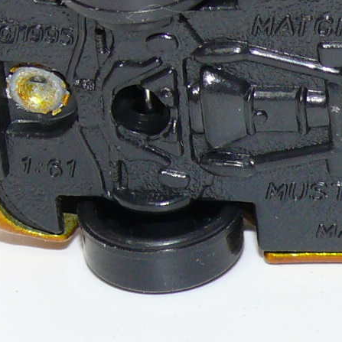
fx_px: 3644
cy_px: 60
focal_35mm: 326
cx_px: 472
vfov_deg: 5.4
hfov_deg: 5.3
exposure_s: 1/30
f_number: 4
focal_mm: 13.5
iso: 100
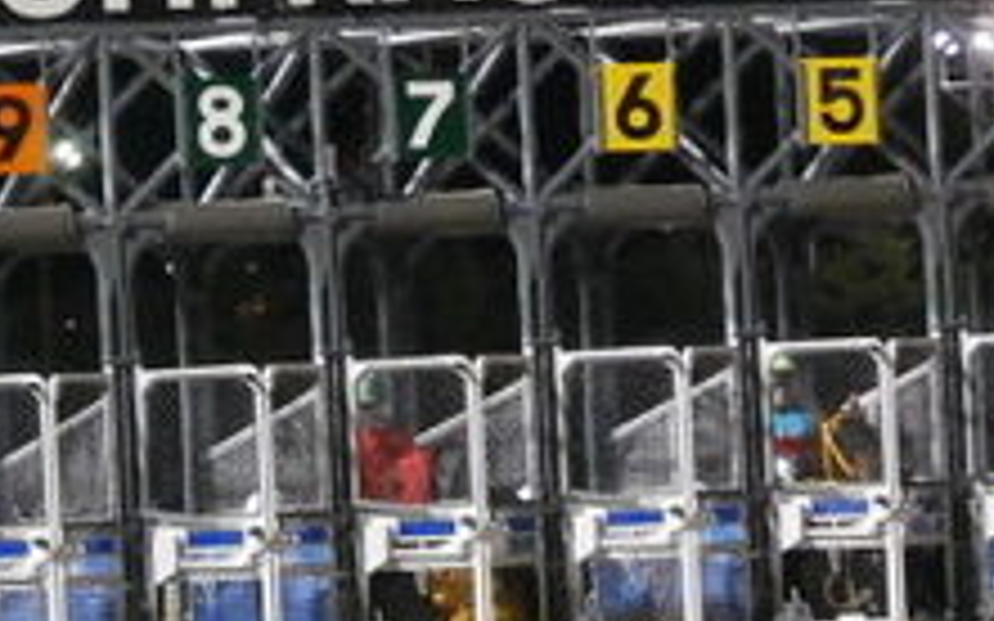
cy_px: 0
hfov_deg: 5.6
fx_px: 10183
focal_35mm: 376
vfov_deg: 3.5
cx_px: 306
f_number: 5.4
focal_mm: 25.06
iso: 1600
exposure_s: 1/80
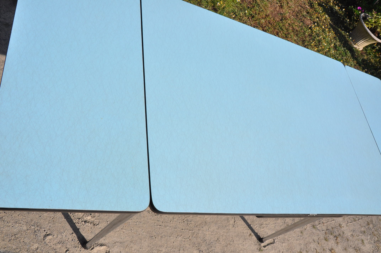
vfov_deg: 41.6
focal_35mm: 32
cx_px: 190
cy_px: 126
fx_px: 333
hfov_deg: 59.6
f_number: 16
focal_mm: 21
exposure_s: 1/250
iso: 320
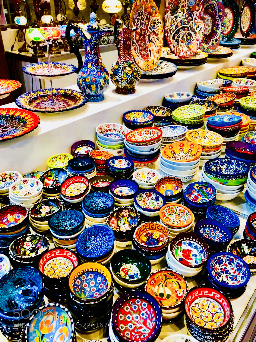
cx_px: 128
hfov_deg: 49.7
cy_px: 171
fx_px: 276
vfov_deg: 63.5
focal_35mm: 28
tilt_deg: -31.0
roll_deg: -0.2
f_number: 1.8
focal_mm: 4
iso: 40
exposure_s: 1/30
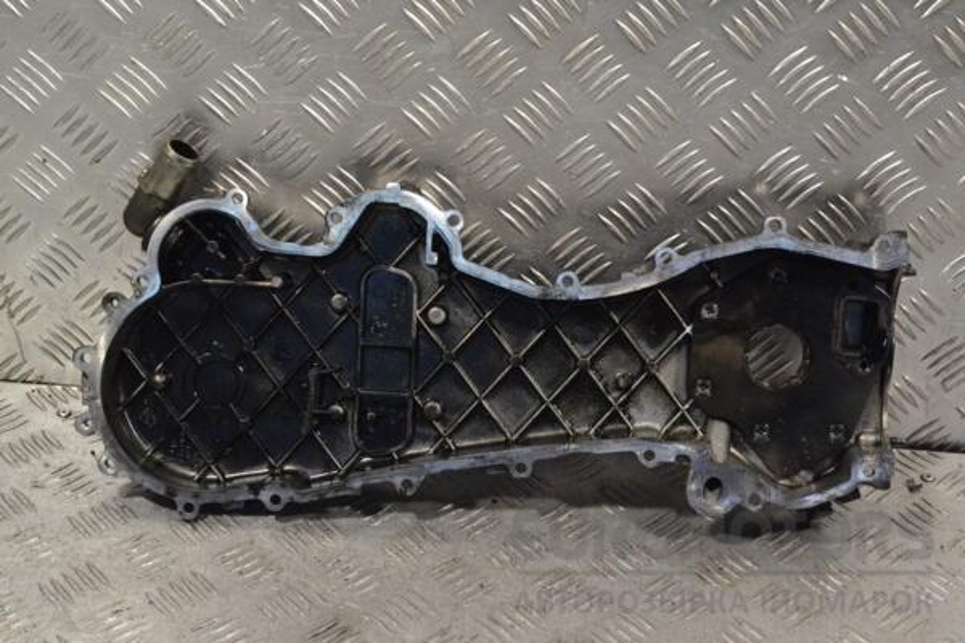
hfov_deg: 33.4
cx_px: 482
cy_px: 322
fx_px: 1608
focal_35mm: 60
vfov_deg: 22.6
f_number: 8
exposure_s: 1/250
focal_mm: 40
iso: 3200
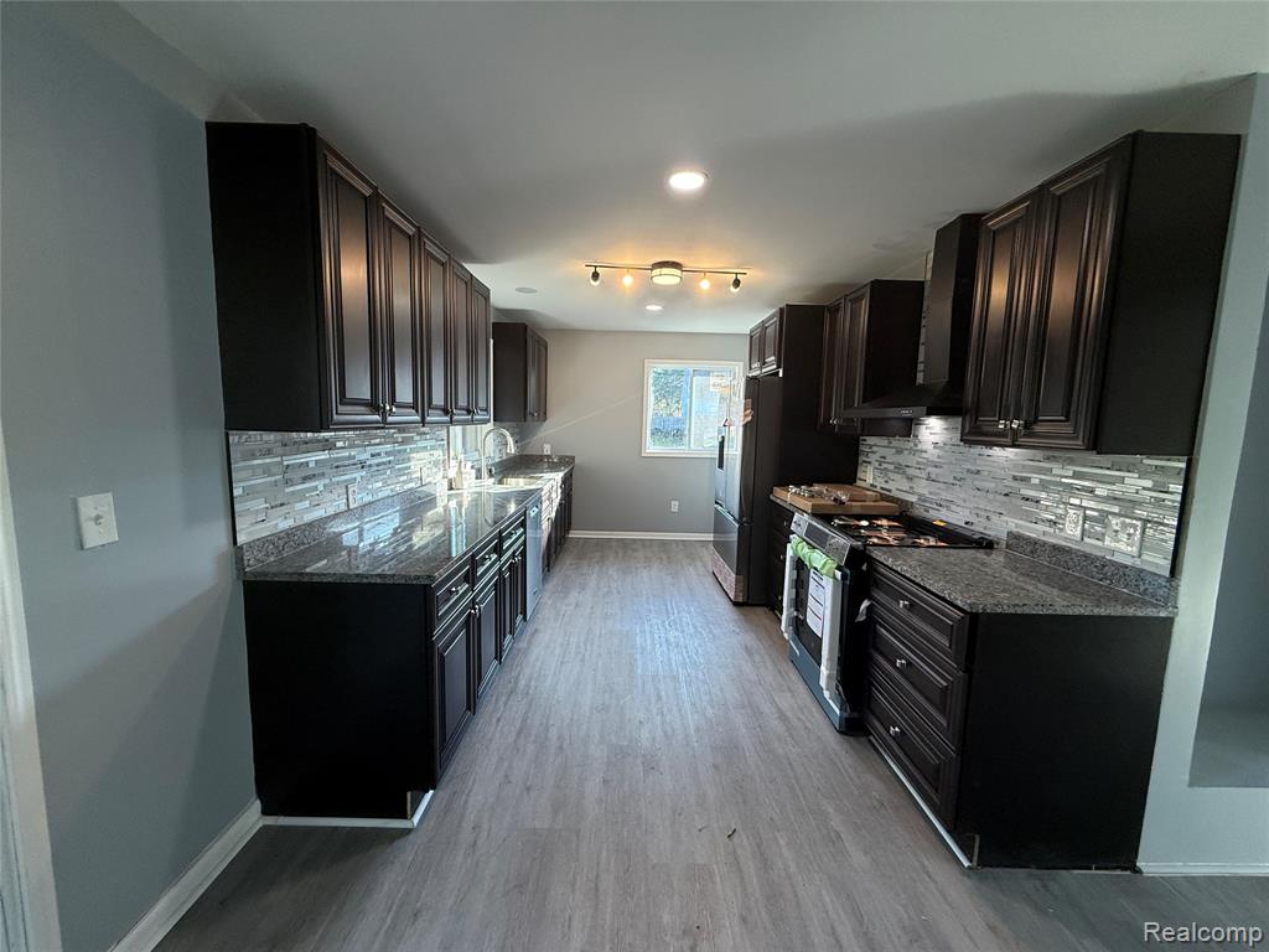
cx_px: 634
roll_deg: -1.1
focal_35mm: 14
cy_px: 476
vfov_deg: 85.7
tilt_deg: -6.4
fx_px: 513
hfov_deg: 102.1
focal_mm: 2.22
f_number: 2.2
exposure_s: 1/120
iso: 125
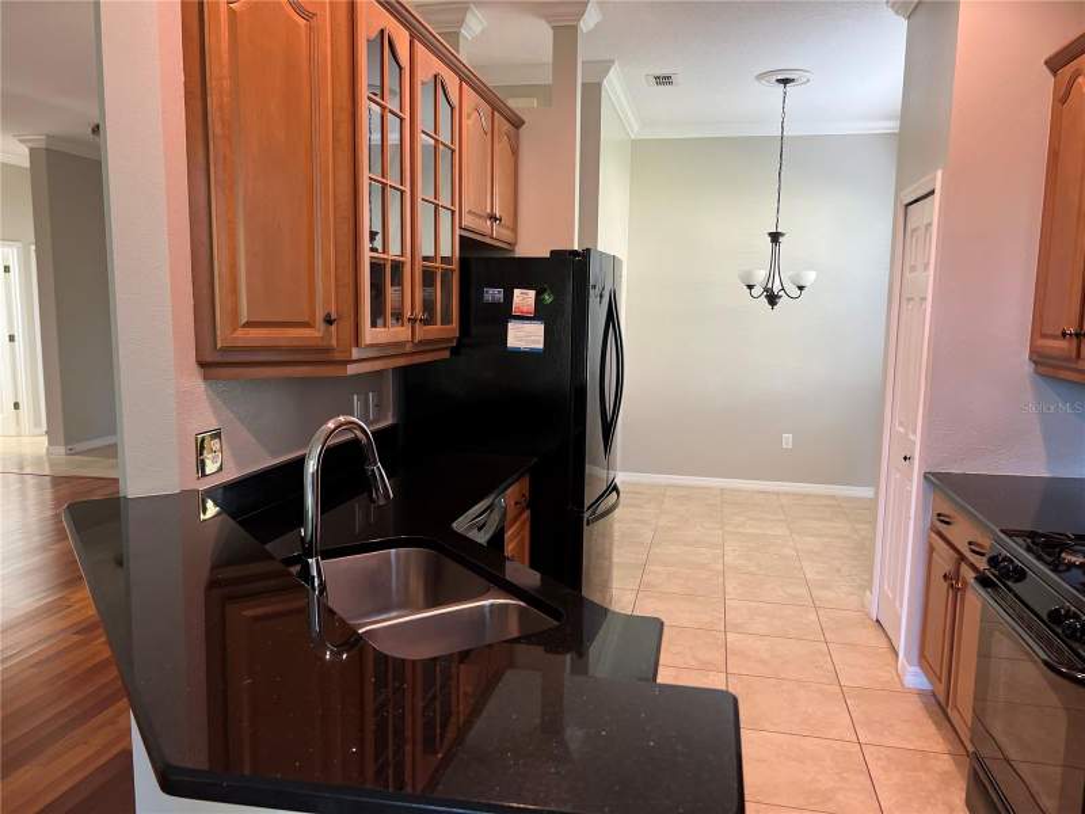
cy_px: 407
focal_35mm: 26
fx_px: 815
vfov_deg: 53.1
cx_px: 542
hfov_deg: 67.3
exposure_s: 1/60
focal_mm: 5.7
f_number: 1.5
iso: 160
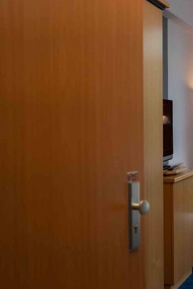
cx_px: 199
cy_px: 143
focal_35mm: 52
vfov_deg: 38.2
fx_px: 418
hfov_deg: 24.6
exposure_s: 1/800
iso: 800
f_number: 2.8
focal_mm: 23
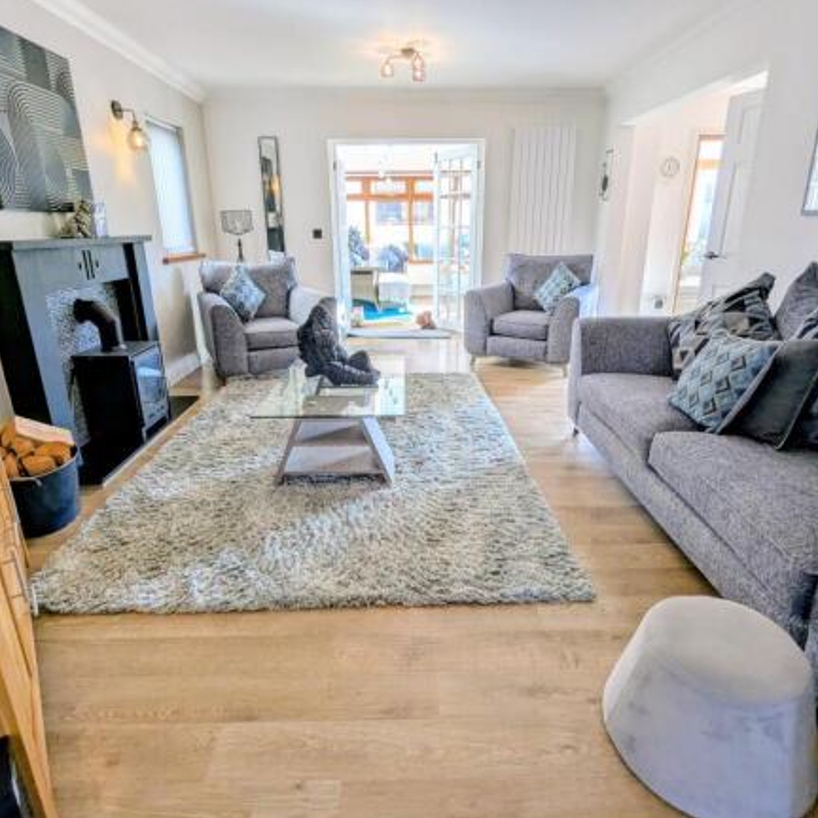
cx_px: 413
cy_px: 406
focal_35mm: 19
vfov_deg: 77.7
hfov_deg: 77.7
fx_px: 508
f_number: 2.2
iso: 68
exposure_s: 1/100
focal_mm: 2.35
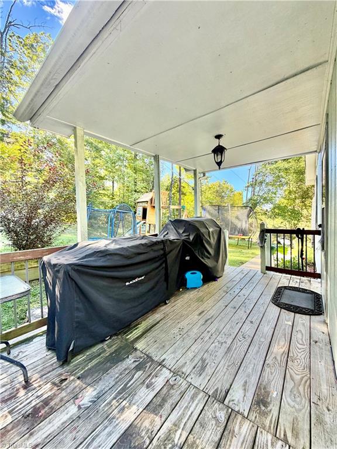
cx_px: 168
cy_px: 224
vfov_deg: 102.1
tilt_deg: -2.5
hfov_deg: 85.7
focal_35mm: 14
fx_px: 182
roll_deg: +1.2
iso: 125
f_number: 2.2
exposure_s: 1/121
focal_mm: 2.22
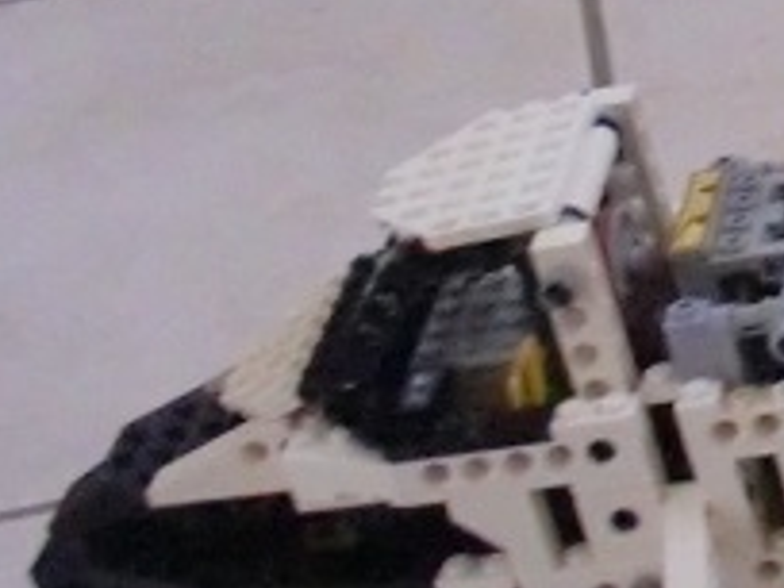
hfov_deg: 12.7
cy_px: 54
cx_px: 1441
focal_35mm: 141
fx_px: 3193
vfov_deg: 10.5
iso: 1600
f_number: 2.8
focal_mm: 6.3
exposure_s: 1/60
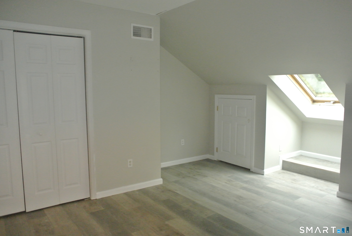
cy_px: 118
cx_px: 176
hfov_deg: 67.3
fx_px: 265
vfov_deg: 48.1
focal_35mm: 27
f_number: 2.8
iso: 1250
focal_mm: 10
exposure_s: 1/60
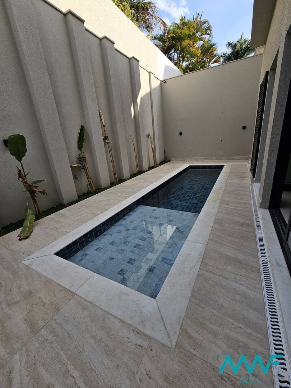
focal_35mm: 13
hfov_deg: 89.9
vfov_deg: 106.2
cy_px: 194
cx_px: 146
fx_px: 146
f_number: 2.2
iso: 50
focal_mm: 2.2
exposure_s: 1/827
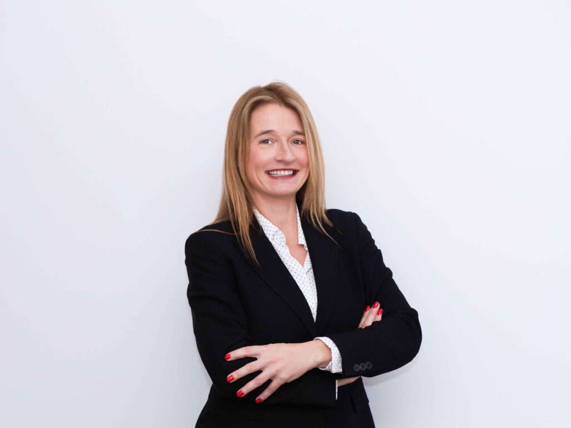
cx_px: 286
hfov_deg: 16.4
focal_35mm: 120
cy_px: 214
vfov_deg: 12.3
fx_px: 1979
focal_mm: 60
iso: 400
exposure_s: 1/160
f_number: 5.6
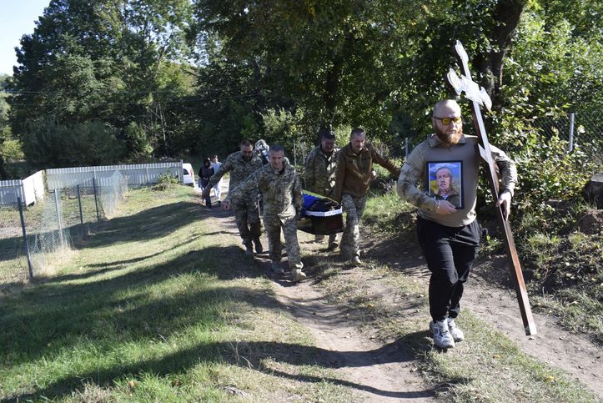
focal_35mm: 28
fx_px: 469
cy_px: 196
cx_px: 312
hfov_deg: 65.4
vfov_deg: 46.5
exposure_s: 1/250
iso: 360
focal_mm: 18
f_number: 8
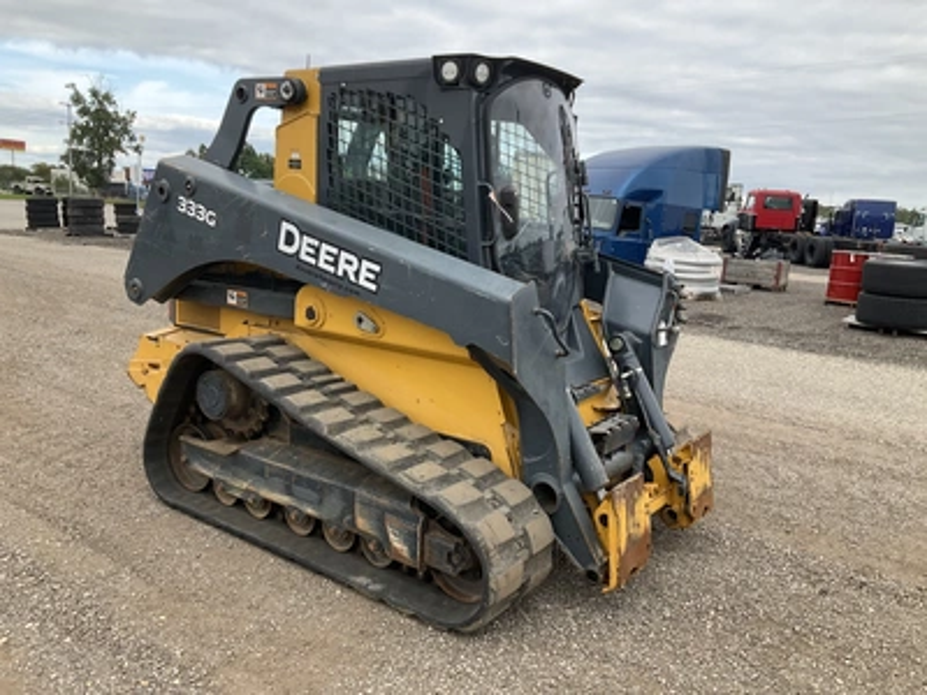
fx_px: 777
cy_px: 348
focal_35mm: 29
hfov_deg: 61.7
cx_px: 464
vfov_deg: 48.2
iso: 25
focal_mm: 3
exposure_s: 1/338
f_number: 1.8
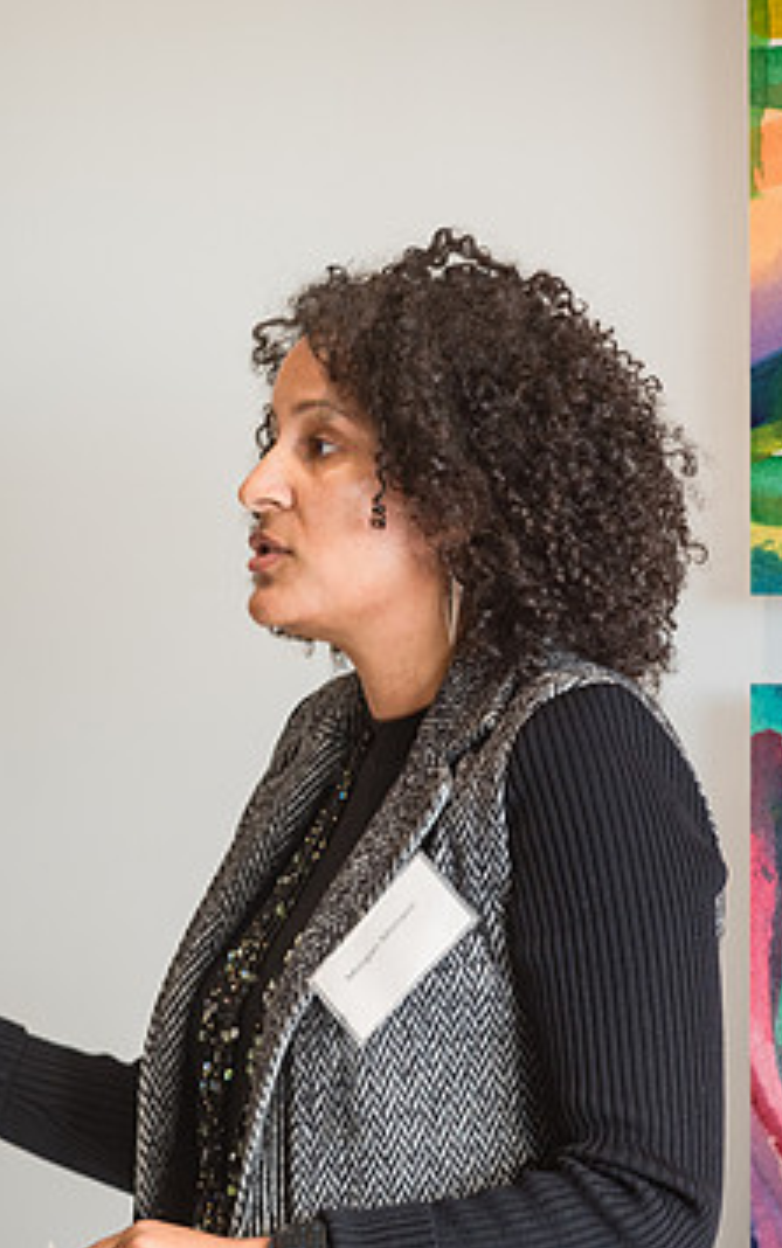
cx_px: 320
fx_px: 8817
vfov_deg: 8.1
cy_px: 720
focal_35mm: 259
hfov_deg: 5.1
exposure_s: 1/80
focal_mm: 135
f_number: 4.5
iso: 500
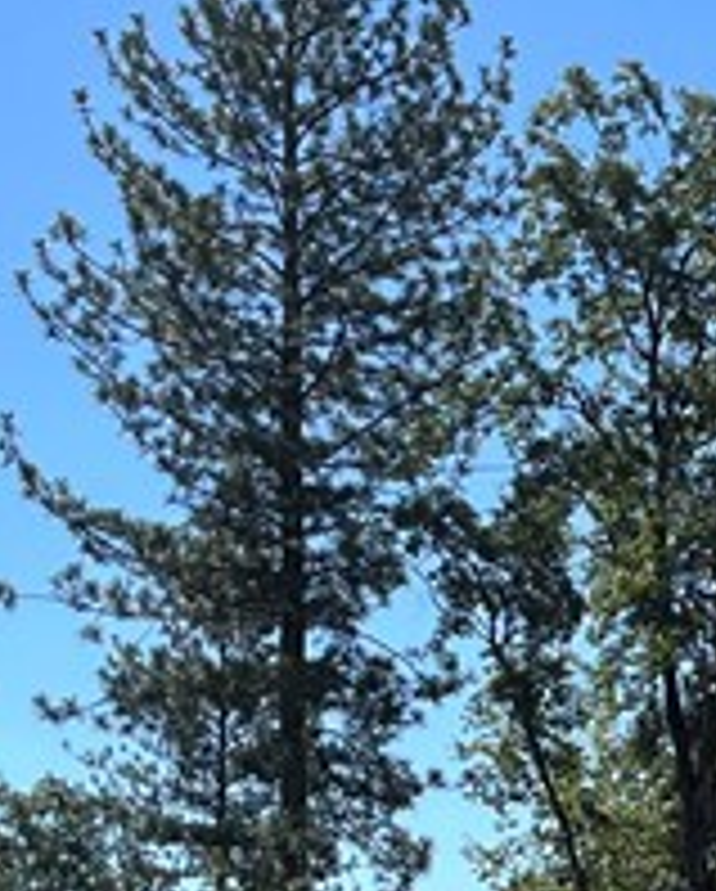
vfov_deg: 14.1
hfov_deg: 11.1
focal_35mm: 131
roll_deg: +0.9
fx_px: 3462
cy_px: 1184
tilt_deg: +0.7
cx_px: 1220
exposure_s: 1/2825
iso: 50
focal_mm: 5.1
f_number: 1.6
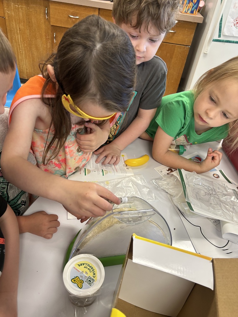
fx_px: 238
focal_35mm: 26
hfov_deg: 53.1
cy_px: 158
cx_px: 119
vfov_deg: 67.3
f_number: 1.5
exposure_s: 1/60
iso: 80
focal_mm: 5.7
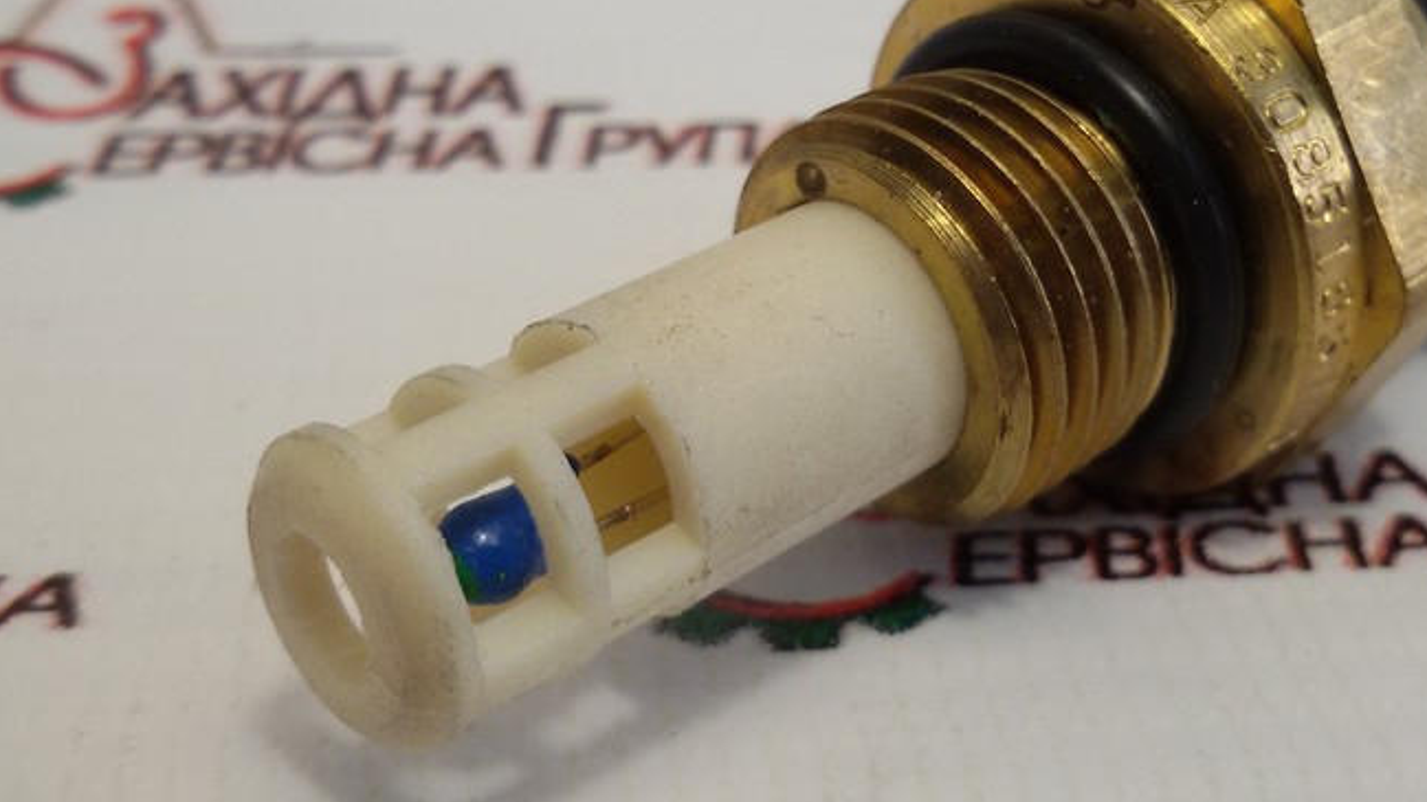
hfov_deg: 39.7
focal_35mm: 52
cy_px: 255
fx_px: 1968
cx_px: 866
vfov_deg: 22.9
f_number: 2.4
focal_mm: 2.93
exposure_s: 1/100
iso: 50
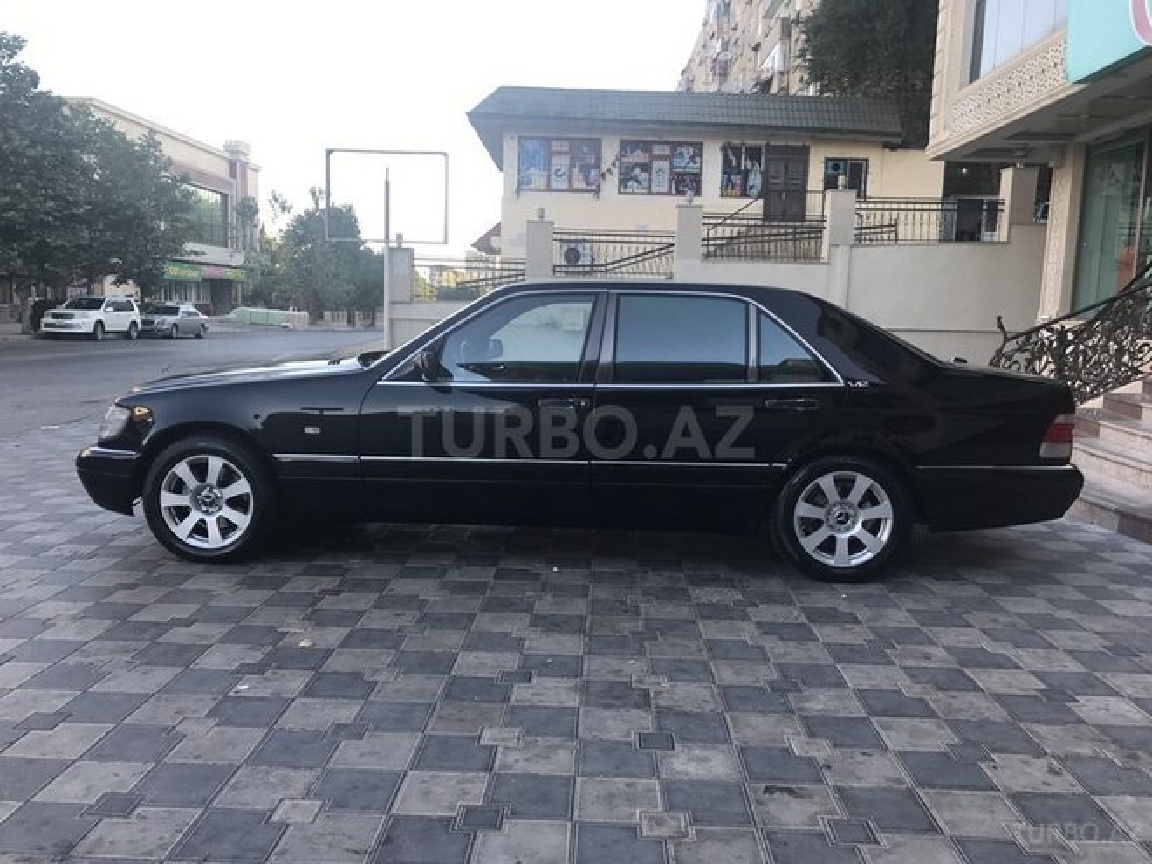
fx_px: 932
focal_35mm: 28
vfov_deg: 49.7
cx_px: 576
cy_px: 432
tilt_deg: -6.7
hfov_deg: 63.4
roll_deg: -2.3
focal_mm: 3.99
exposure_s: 1/196
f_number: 1.8
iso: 20
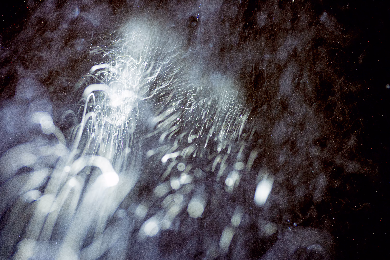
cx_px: 195
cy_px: 130
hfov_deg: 54.4
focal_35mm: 35
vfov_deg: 37.9
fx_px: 379
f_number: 2.8
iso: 200
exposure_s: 1/1.25
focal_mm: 35
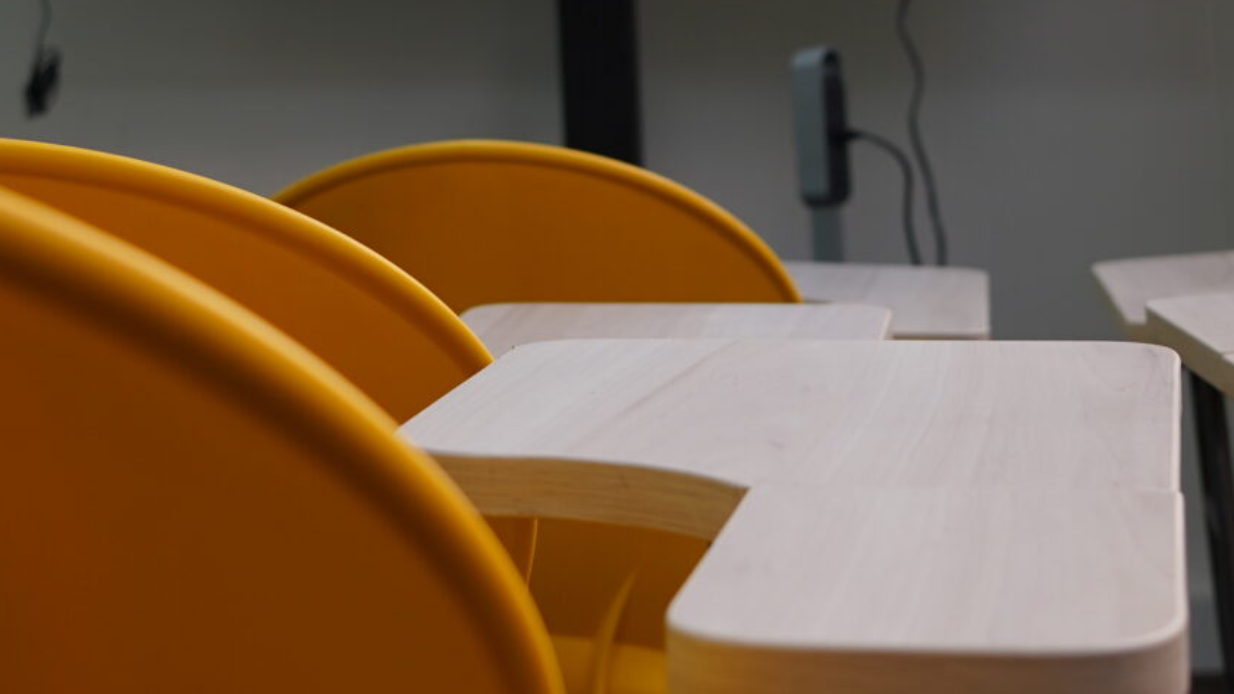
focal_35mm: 102
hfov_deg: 20.9
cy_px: -70
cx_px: 744
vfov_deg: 11.7
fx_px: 3337
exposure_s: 1/60
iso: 200
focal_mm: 32
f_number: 4.5
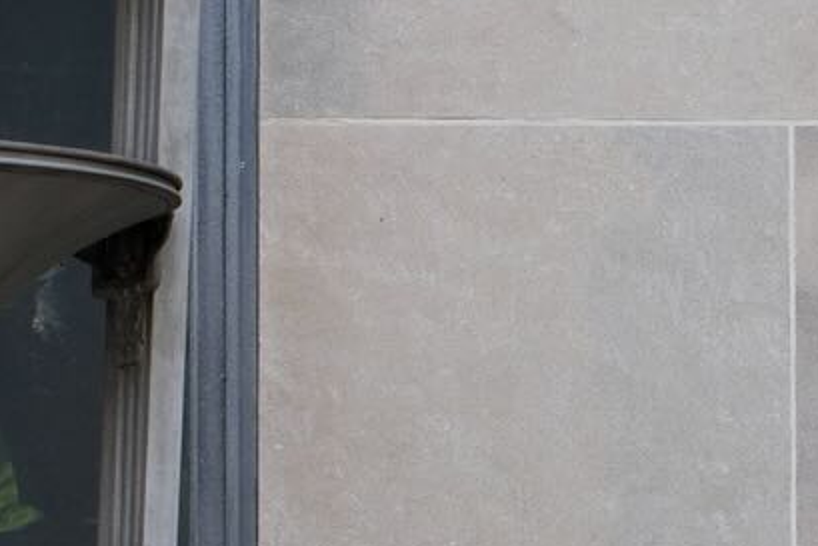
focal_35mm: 285
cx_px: 1221
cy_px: 340
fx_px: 6478
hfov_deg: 7.1
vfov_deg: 4.8
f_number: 4.5
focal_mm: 36.8
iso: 160
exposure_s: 1/170
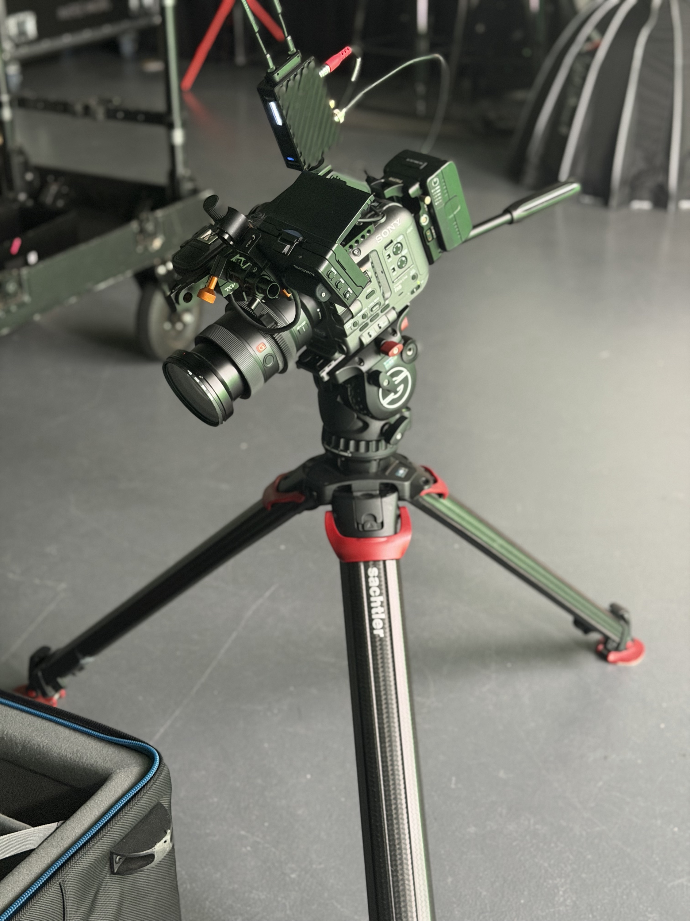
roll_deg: +0.8
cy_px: 460
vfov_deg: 39.7
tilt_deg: -26.8
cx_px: 345
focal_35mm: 48
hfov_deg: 30.3
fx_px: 1276
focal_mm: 6.76
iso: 640
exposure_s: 1/30
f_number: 1.78
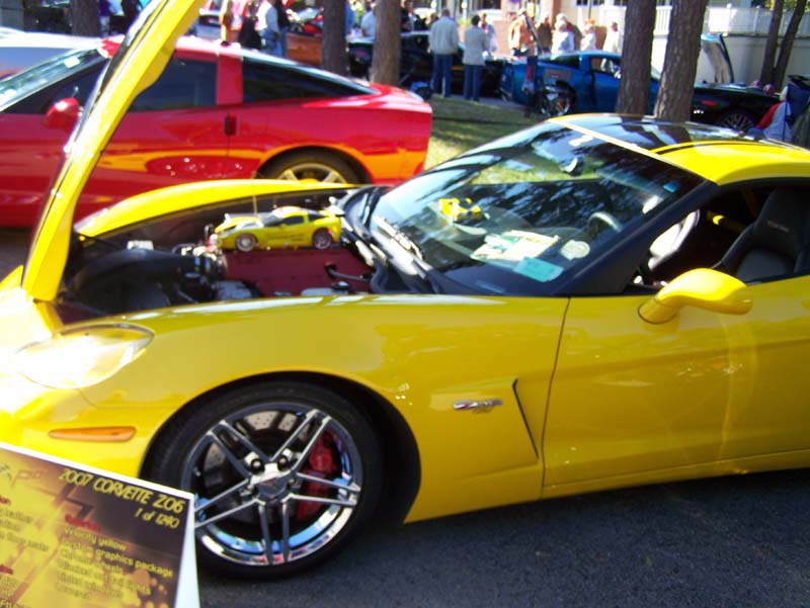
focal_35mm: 38
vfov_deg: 37.8
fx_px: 890
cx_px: 405
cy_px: 304
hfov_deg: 49.0
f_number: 2.8
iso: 80
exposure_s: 1/250
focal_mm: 6.3
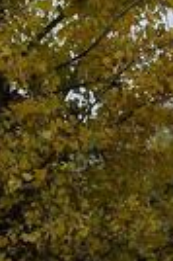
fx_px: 2753
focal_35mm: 381
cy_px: -88
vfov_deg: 5.4
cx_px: 136
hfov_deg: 3.6
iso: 400
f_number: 14
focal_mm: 85
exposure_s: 1/160
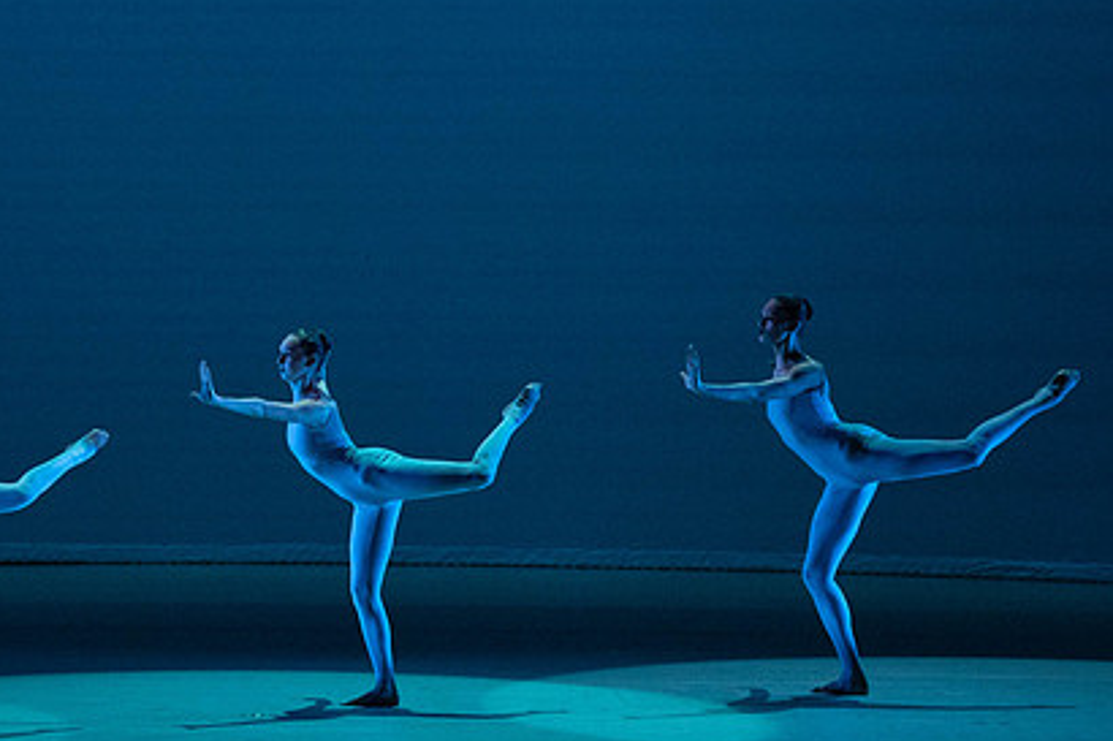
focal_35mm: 259
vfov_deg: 5.3
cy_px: 368
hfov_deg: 8.0
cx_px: 407
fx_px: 8004
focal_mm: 183
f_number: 5.6
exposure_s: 1/400
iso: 16000
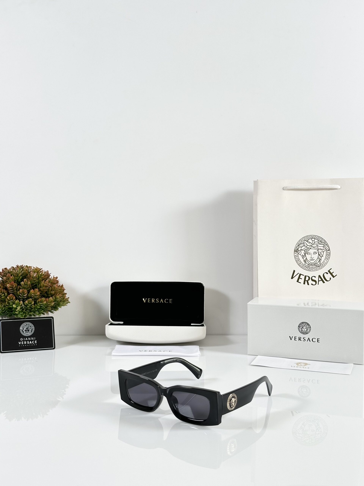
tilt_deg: -4.9
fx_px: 673
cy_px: 243
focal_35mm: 48
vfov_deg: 39.7
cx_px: 182
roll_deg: -0.2
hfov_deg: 30.3
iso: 64
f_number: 1.78
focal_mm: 6.86
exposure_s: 1/121
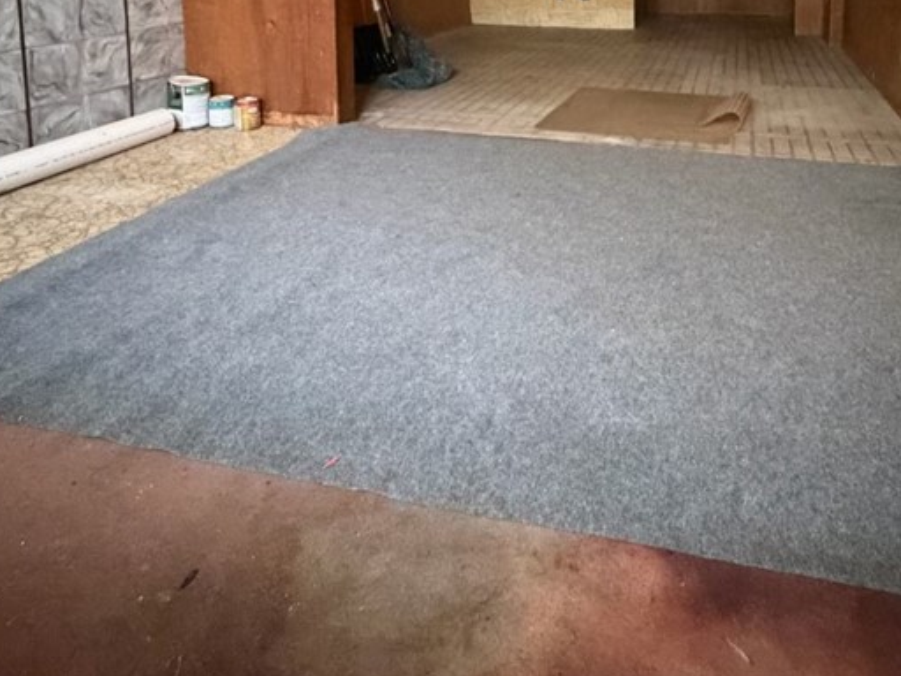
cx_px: 567
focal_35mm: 28
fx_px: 729
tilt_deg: -5.4
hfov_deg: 62.5
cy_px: 9
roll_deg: -1.1
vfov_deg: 43.2
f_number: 2.2
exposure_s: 1/40
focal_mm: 2.22
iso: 1600
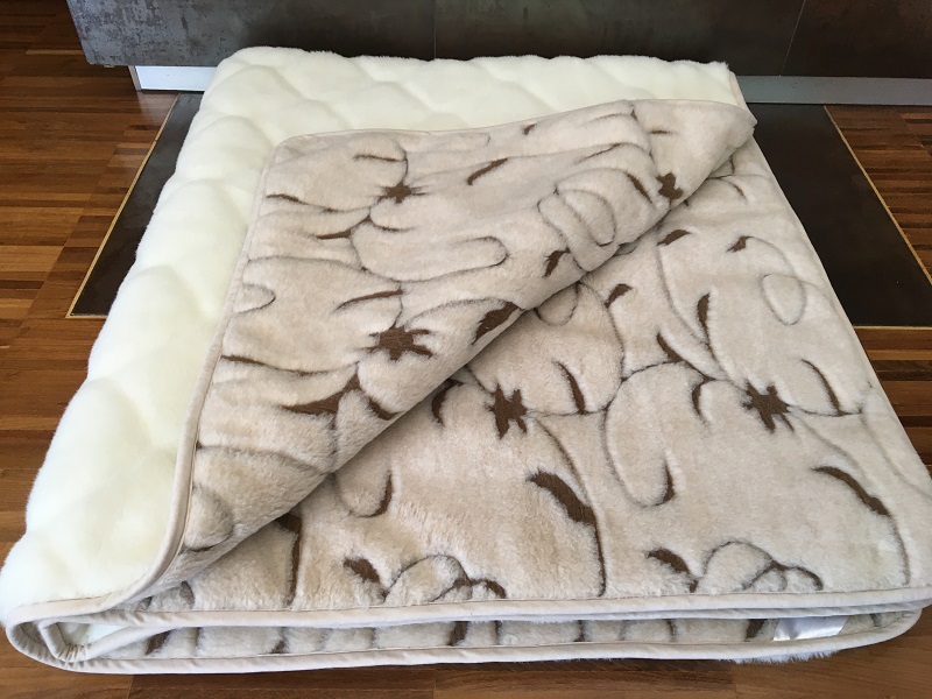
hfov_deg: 61.7
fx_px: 781
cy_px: 350
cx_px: 466
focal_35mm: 29
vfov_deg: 48.2
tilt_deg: -46.3
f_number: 2.2
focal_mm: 4.15
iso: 40
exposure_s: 1/33
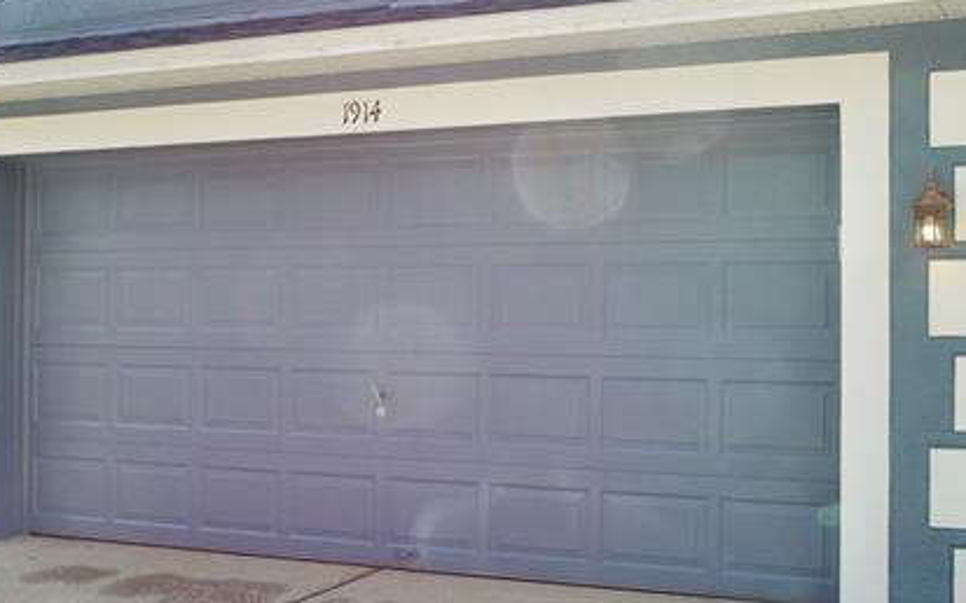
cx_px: 752
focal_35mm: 42
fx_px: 1106
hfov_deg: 45.2
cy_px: 323
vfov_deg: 30.5
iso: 200
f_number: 5
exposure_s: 1/500
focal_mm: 8
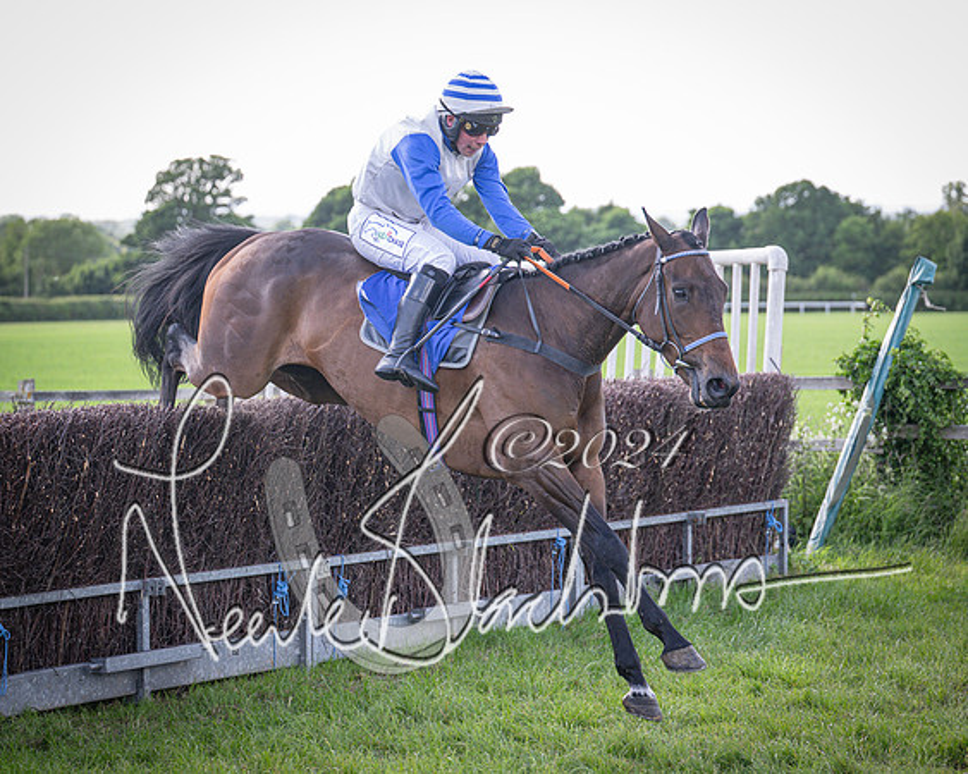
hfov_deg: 19.2
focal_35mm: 100
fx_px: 2860
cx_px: 434
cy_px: 437
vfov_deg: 15.4
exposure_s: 1/1600
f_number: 2.8
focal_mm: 70
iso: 640
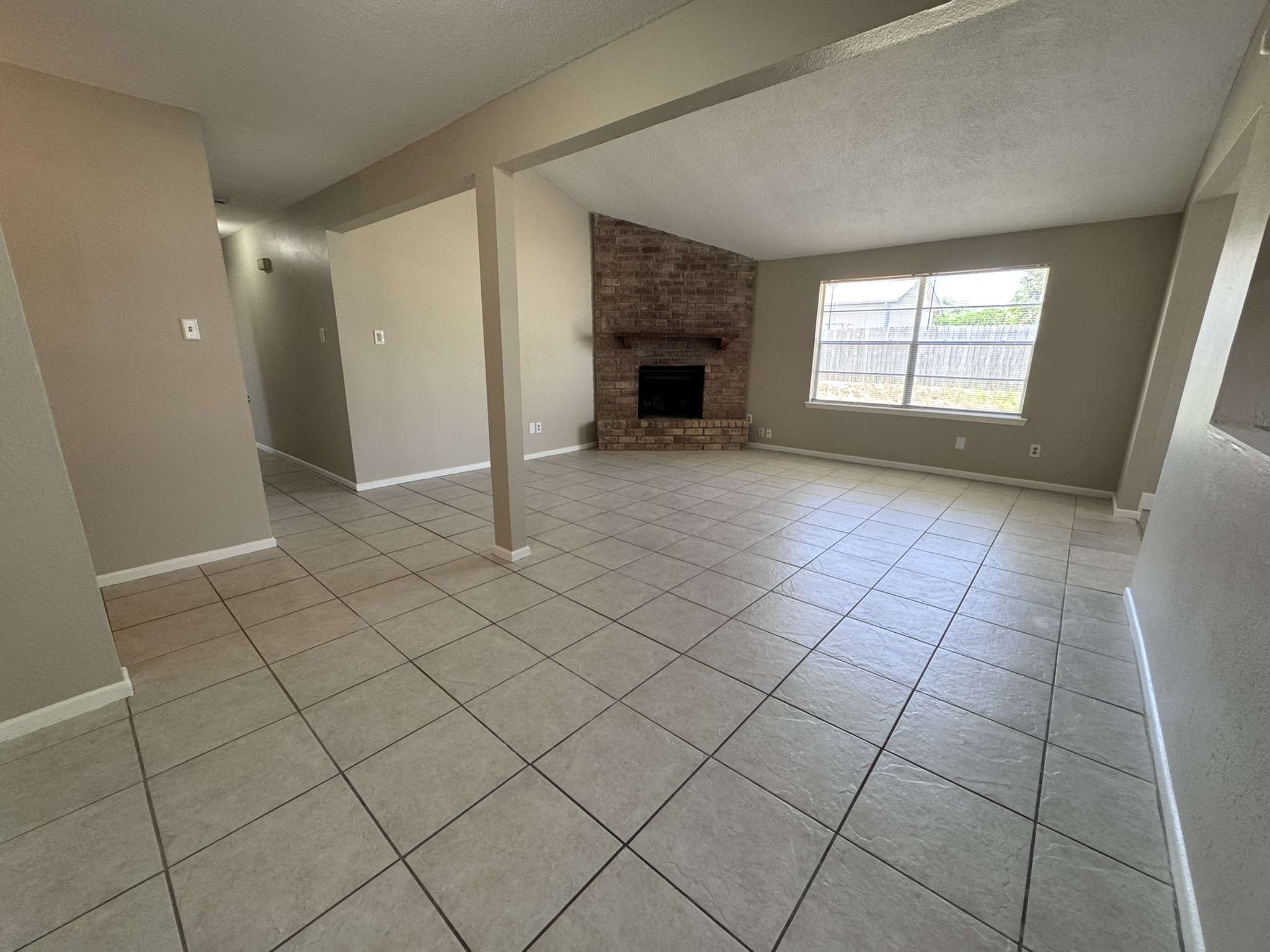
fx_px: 514
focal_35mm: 14
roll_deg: -1.6
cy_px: 476
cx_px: 635
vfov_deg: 85.7
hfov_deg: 102.1
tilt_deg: -15.0
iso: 200
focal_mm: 2.22
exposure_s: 1/120
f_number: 2.2
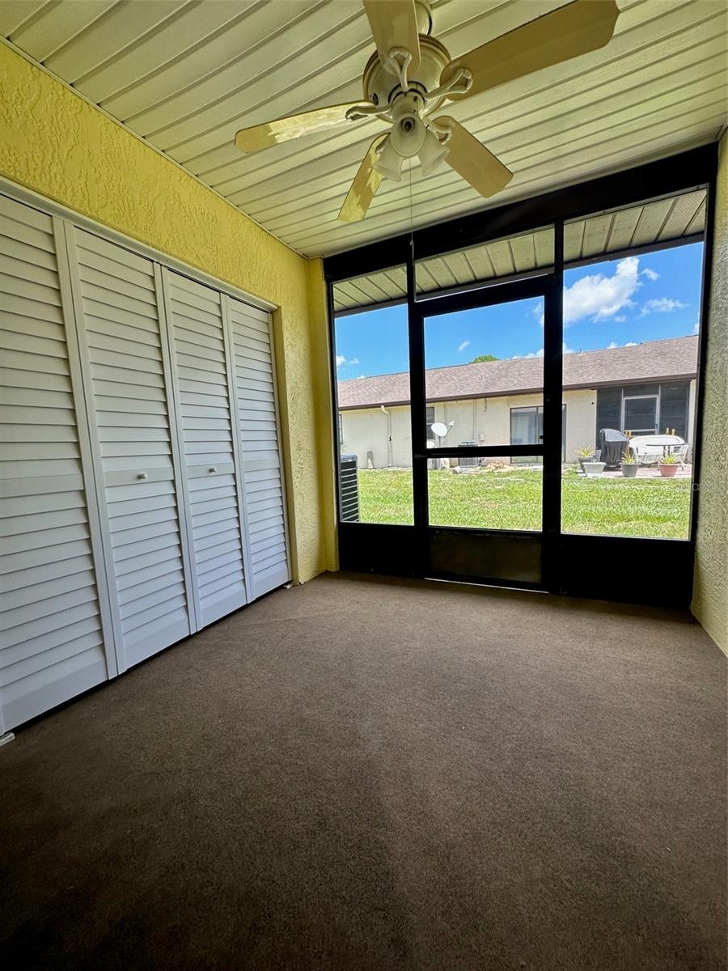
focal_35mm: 14
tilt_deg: -6.1
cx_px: 364
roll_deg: +2.1
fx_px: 393
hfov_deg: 85.7
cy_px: 486
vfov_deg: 102.1
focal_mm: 2.22
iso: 40
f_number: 2.2
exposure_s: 1/344
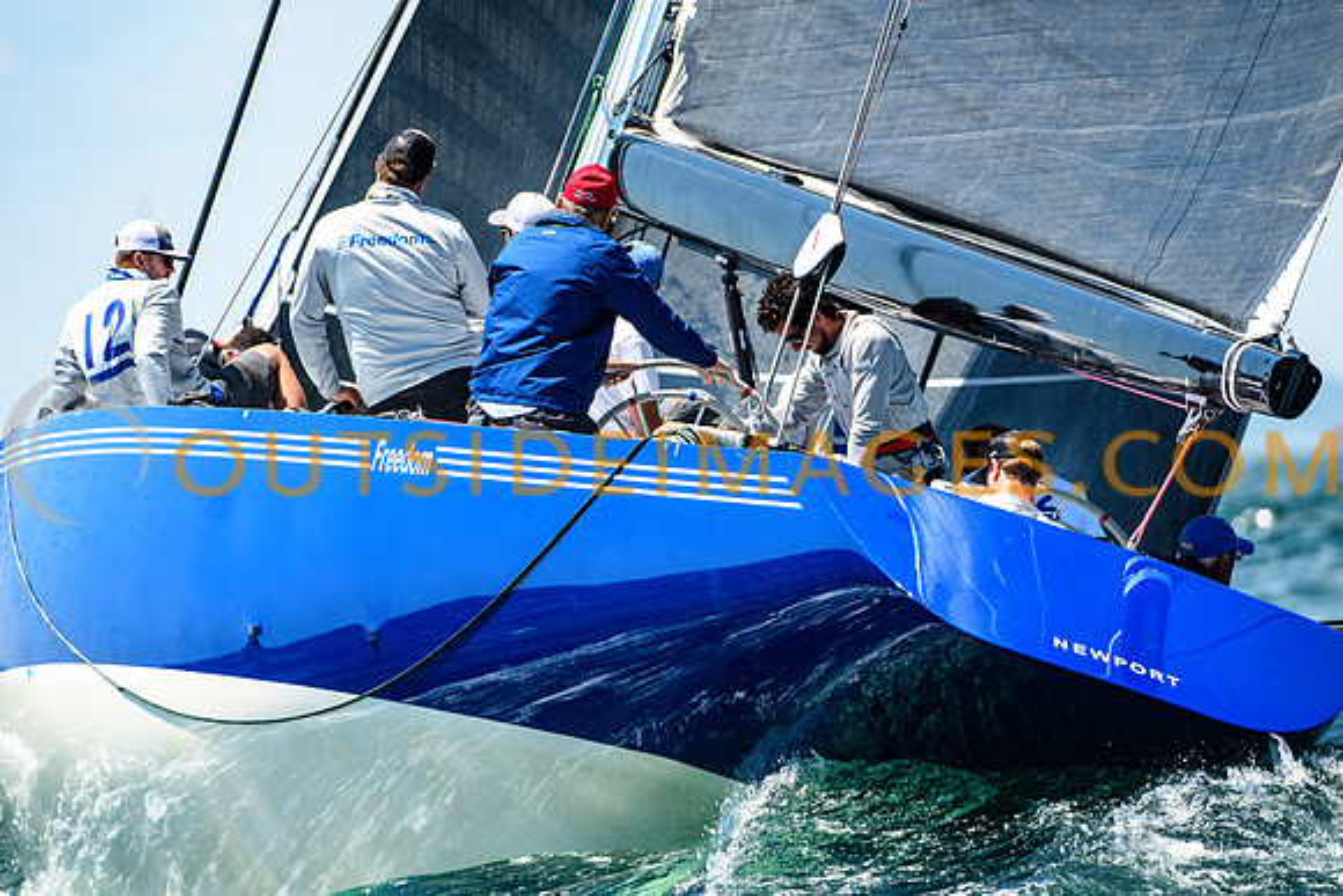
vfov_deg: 3.0
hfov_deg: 4.4
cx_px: 672
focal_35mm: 465
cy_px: 448
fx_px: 17350
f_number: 5
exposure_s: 1/2500
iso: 400
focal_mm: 310
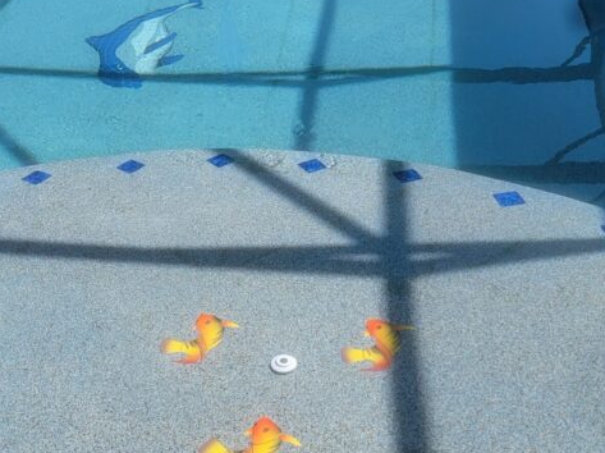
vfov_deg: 28.0
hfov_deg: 36.4
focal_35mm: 52
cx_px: 197
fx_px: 908
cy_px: 248
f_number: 1.8
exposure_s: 1/503
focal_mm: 6.7
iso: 16
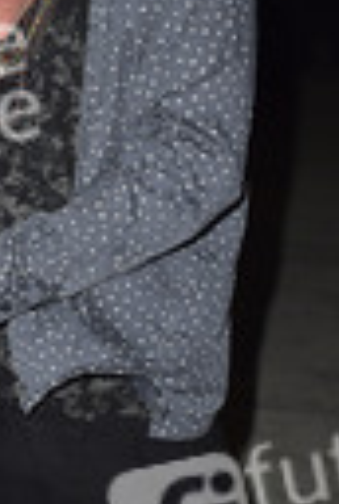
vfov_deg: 19.2
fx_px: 1489
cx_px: -45
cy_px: 315
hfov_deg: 12.7
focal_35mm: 106
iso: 400
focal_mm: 34
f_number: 6.3
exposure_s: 1/250
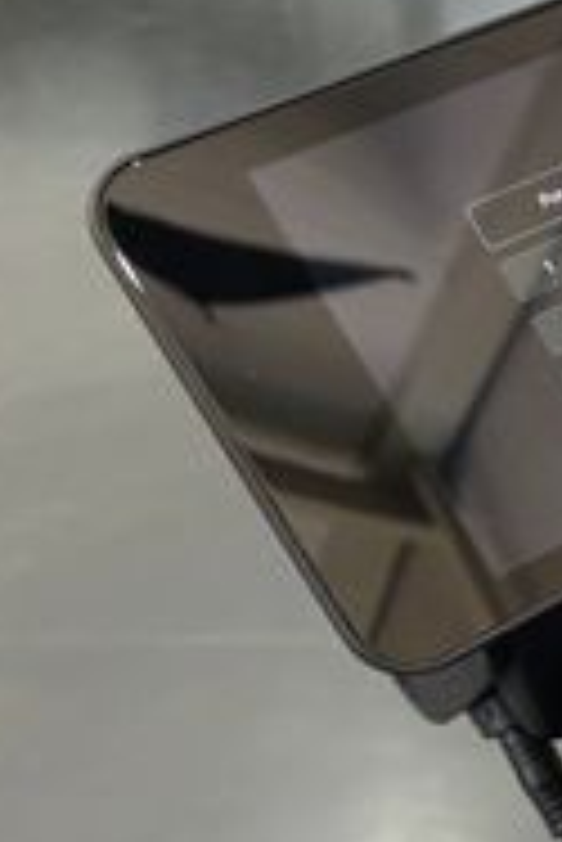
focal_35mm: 68
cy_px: 657
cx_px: 1025
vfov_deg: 29.1
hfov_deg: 16.6
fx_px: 1589
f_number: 1.8
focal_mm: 4.25
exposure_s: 1/55
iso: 160
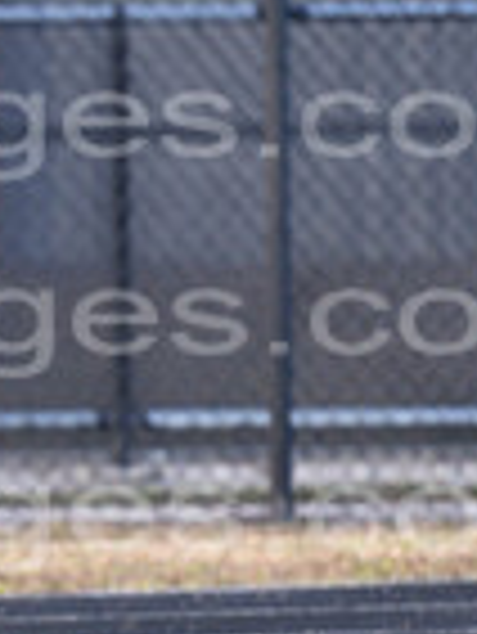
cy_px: 420
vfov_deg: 1.7
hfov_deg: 1.3
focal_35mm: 1183
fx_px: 21702
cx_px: -382
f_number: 4
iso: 400
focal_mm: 200
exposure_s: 1/800
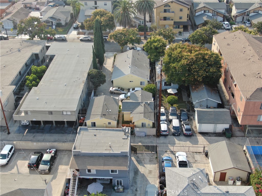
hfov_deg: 44.8
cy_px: 98
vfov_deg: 34.3
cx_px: 131
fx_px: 318
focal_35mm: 42
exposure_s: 1/240
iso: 100
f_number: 3.5
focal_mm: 7.23
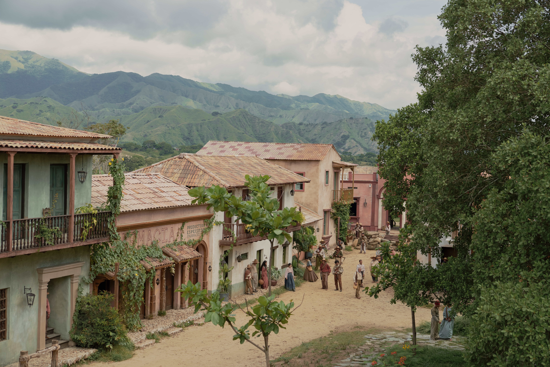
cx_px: 275
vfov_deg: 25.5
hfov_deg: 37.5
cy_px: 184
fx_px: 810
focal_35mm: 53
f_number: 3.5
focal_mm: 53
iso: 400
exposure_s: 1/2000
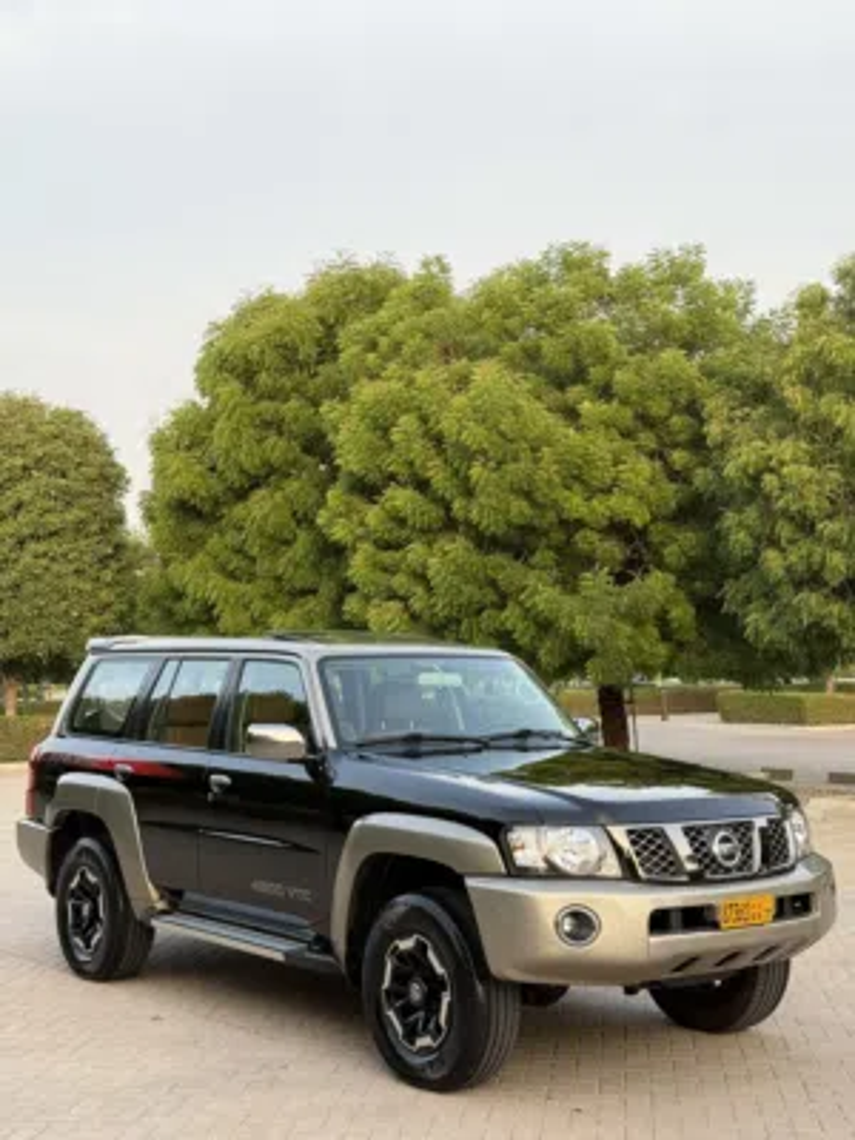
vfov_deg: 39.7
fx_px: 1581
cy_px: 570
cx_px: 428
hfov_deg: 30.3
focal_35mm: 48
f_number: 1.78
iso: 100
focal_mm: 6.76
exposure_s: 1/337
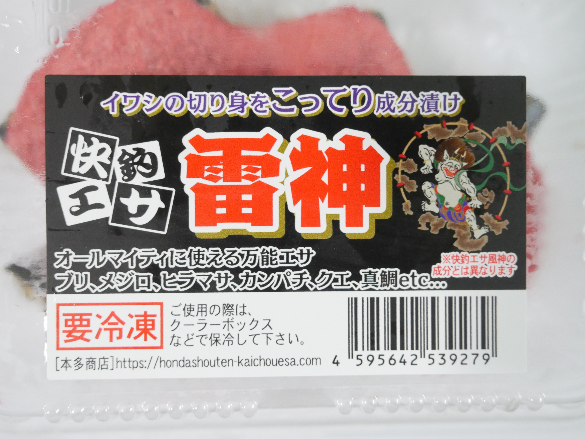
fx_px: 541
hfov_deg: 56.8
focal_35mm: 32
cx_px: 292
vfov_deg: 44.2
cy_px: 220
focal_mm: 16
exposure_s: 1/80
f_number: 2.8
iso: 3200
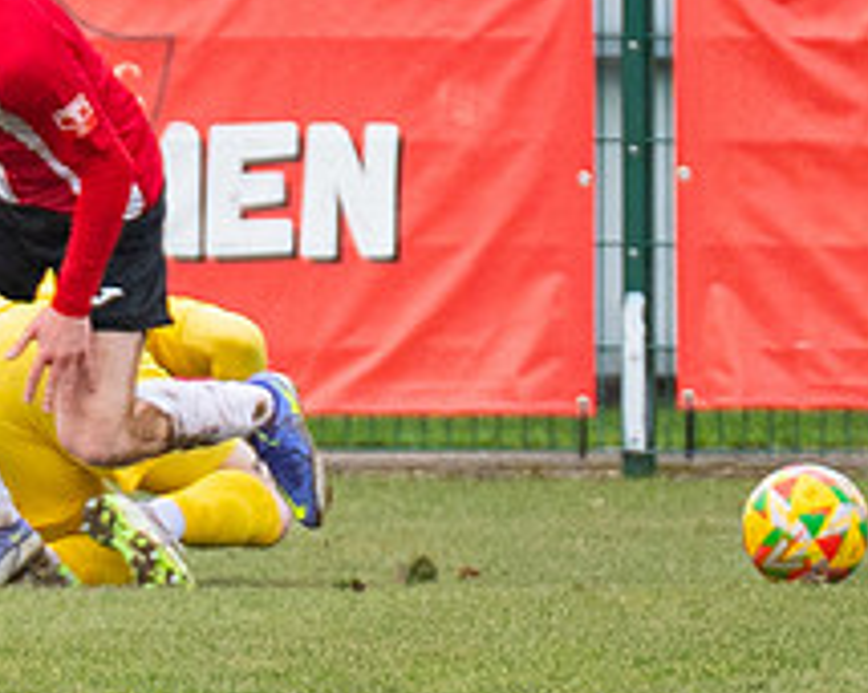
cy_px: 539
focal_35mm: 2239
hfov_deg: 0.9
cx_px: -401
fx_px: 57492
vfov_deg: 0.7
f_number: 2.8
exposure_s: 1/1600
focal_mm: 300
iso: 1000
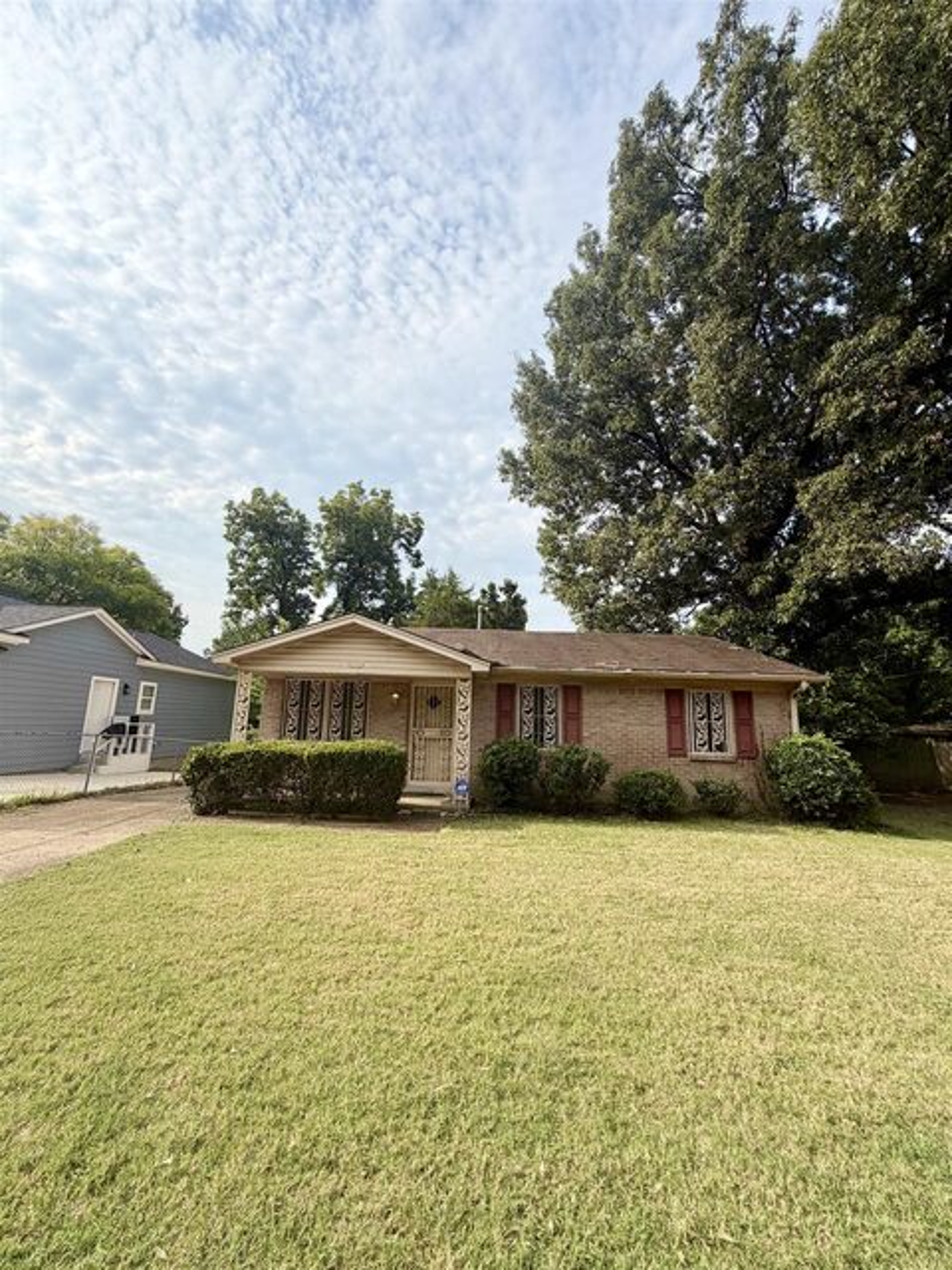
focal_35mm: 14
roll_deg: -1.2
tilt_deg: +9.8
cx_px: 476
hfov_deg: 85.7
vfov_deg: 102.1
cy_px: 635
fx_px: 513
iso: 20
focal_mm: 2.22
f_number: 2.2
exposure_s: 1/820
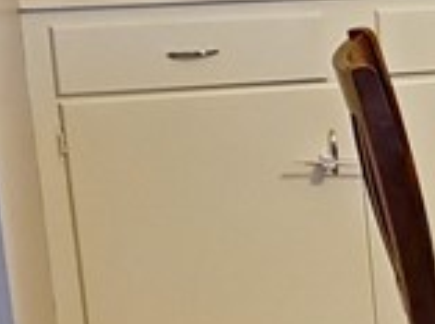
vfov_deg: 8.7
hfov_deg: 9.7
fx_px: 2131
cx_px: 1191
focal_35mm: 170
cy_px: 227
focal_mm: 4.3
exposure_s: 1/39
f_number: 1.5
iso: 400
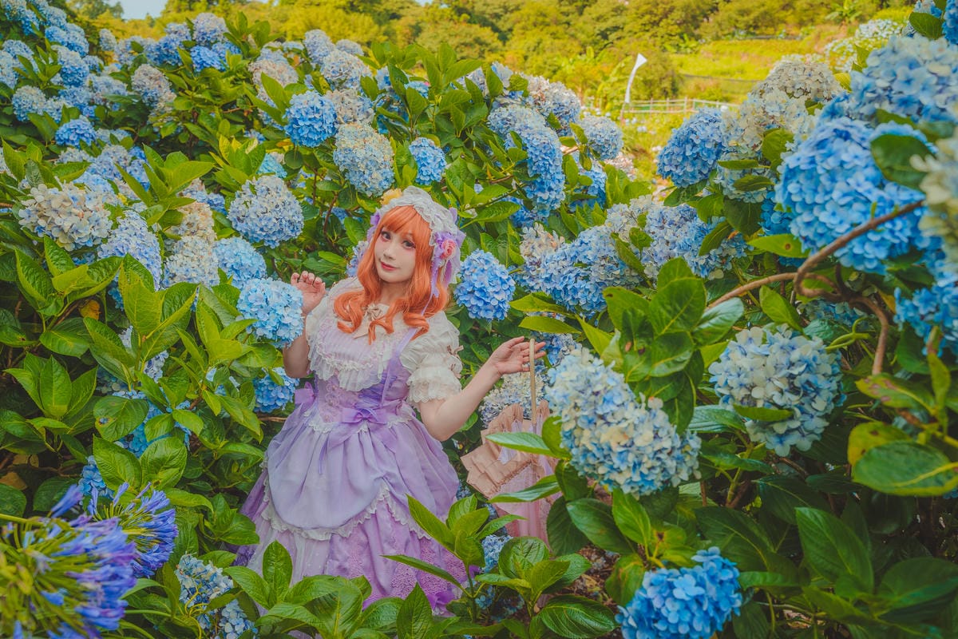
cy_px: 320
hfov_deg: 54.4
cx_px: 479
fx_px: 931
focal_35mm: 35
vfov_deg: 37.9
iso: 200
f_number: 5.6
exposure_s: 1/200
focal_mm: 35
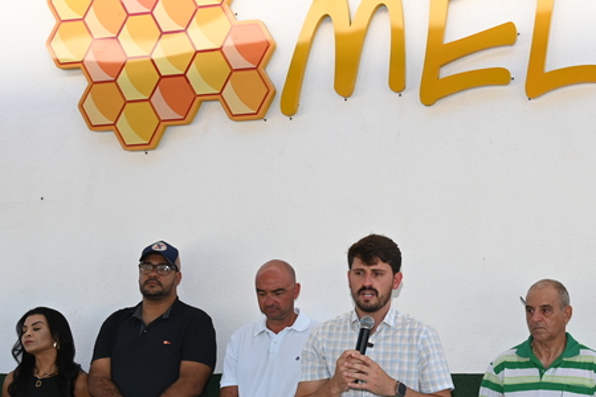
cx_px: 456
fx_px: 1026
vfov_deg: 21.7
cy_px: 294
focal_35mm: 62
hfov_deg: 31.7
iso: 125
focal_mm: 31
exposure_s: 1/125
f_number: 5.6
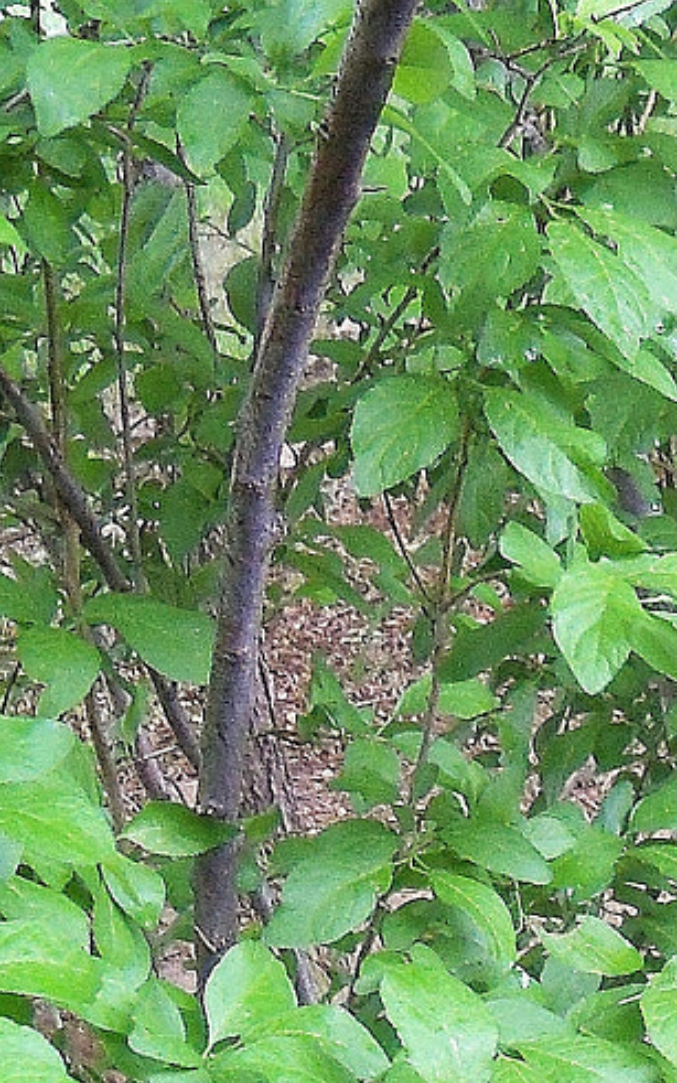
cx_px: 1665
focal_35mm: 121
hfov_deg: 9.5
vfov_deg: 17.1
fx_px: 3571
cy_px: 915
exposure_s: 1/40
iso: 320
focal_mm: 6.2
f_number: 3.5
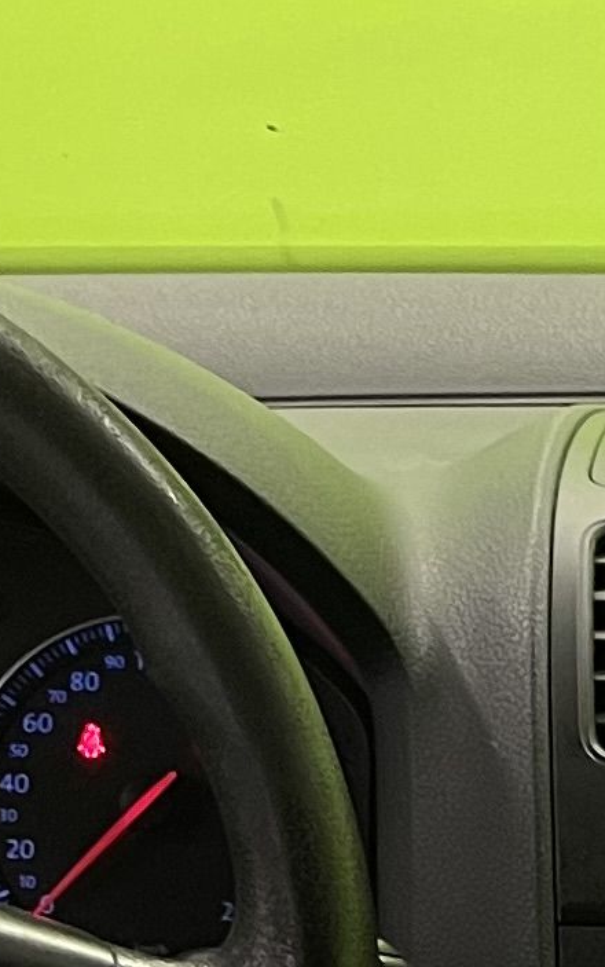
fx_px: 4164
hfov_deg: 8.2
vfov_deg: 12.6
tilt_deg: -22.8
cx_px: 683
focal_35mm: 158
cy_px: 1440
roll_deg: +0.6
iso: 160
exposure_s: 1/50
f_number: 1.6
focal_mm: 4.2
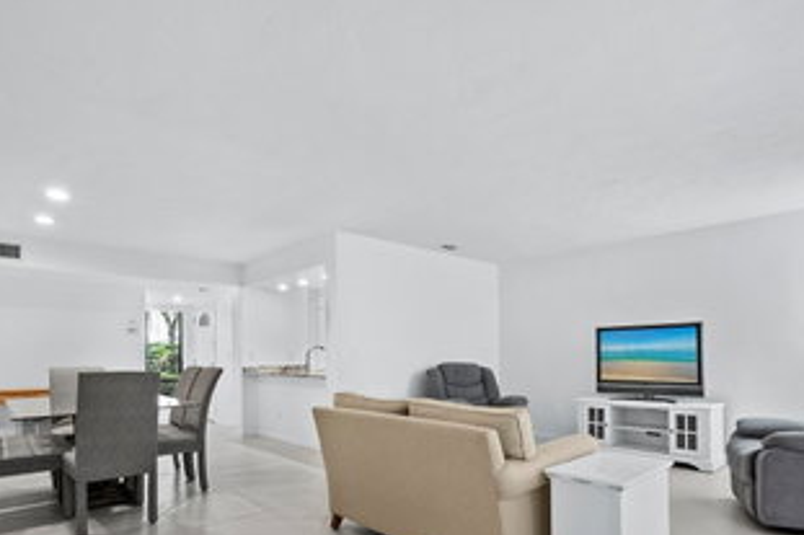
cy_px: 362
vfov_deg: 60.2
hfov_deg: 84.0
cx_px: 420
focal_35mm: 20
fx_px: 446
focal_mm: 7
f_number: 10
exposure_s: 1/1.25
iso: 400
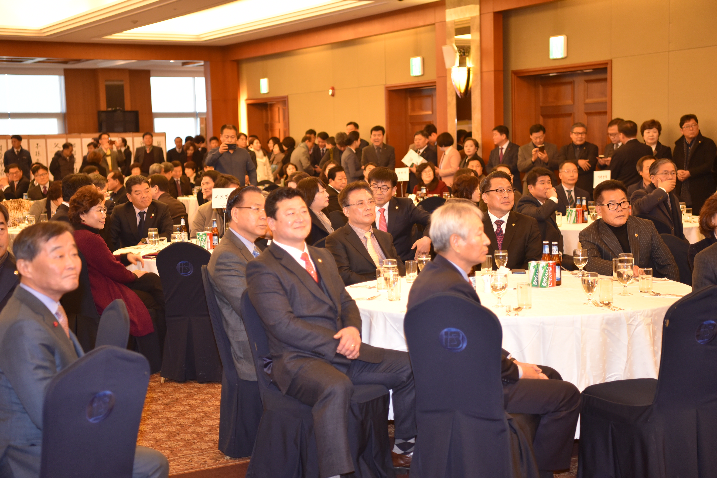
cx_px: 358
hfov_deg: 33.4
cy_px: 239
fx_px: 1195
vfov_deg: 22.6
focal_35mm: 60
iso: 2000
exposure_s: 1/60
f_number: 2.8
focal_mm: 60
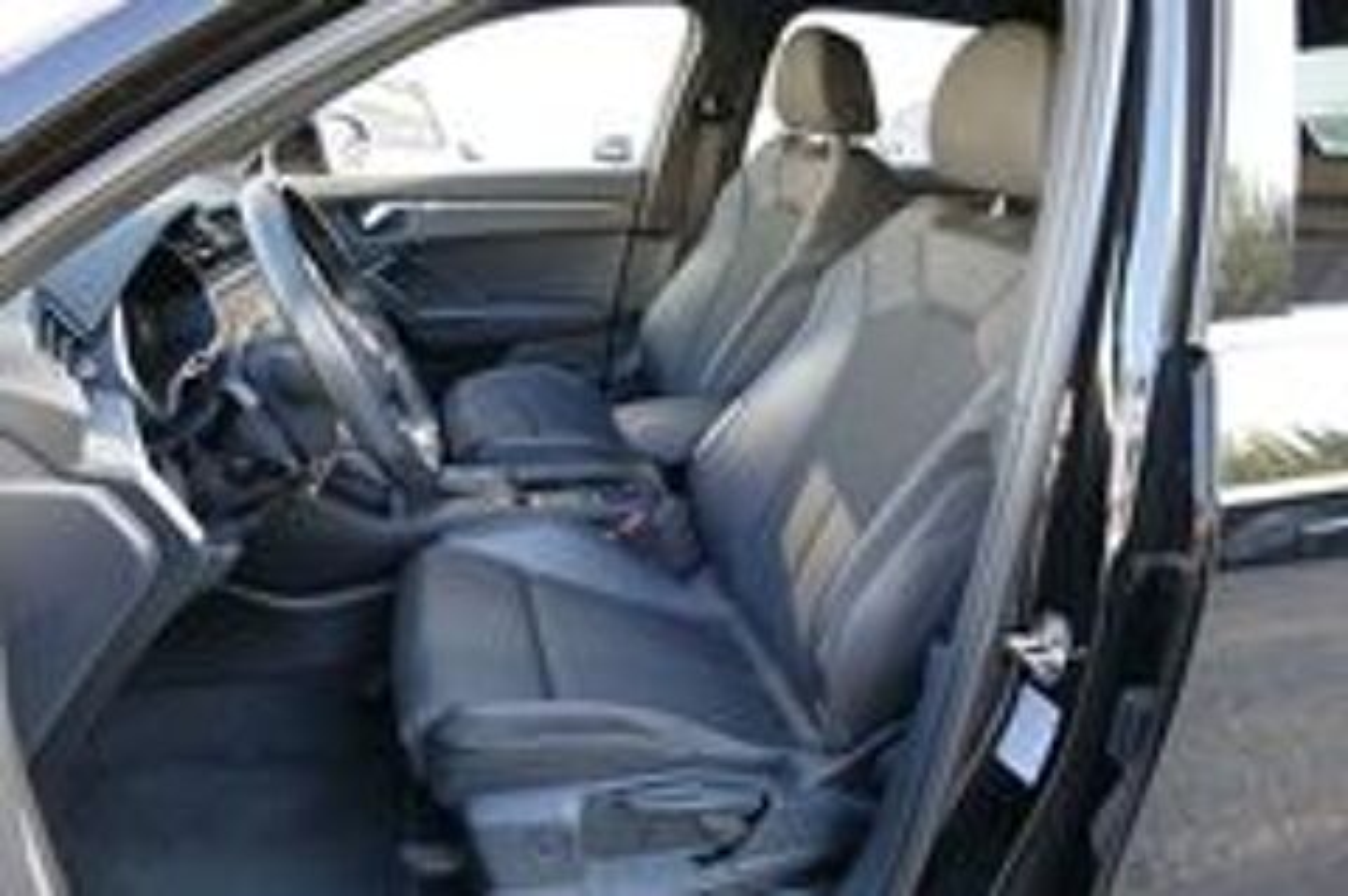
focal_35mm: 25
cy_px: 448
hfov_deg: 71.6
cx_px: 674
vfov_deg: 51.2
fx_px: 935
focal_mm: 9.12
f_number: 2.8
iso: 320
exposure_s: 1/60
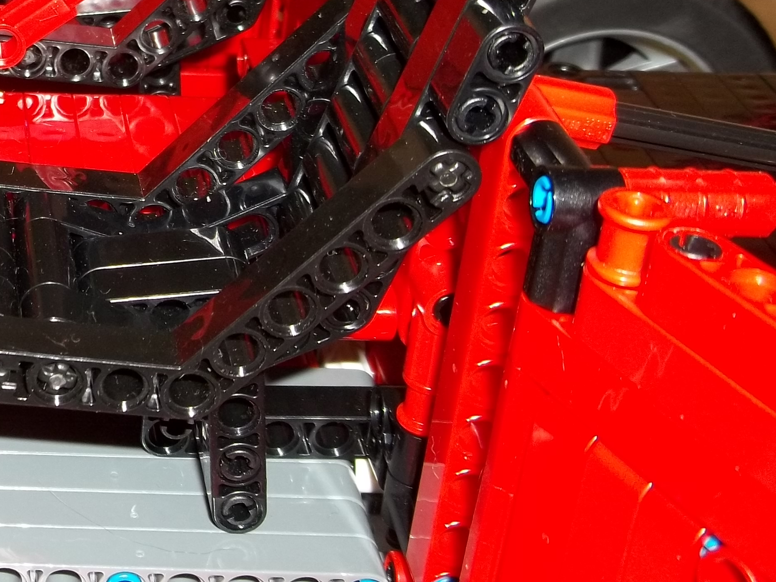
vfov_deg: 18.9
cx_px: -97
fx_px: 1704
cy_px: 18
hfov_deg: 23.9
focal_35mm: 76
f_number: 3.3
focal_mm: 5.9
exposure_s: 1/30
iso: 64
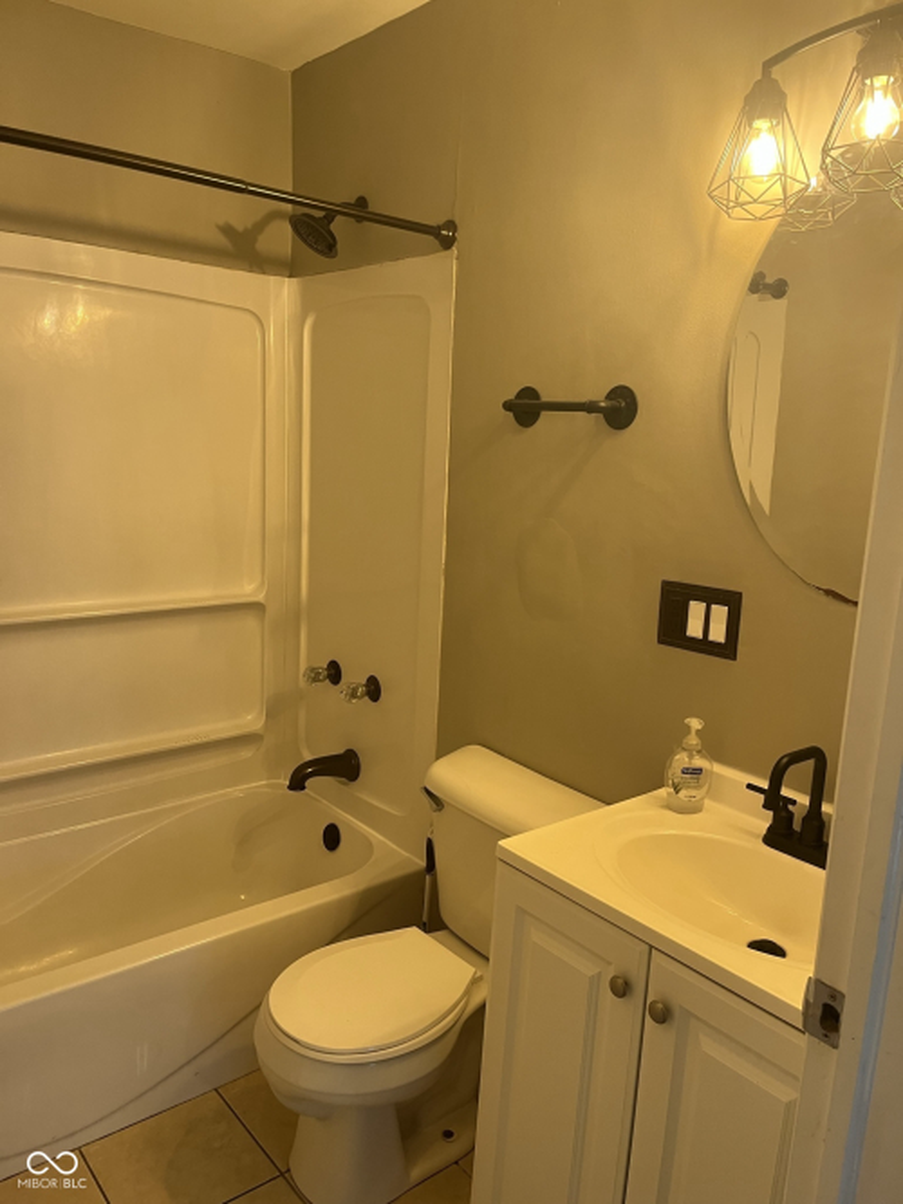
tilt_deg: -10.7
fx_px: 905
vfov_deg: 67.3
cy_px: 602
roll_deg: -2.5
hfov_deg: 53.0
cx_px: 452
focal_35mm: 26
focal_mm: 5.1
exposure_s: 1/60
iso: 125
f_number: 1.6
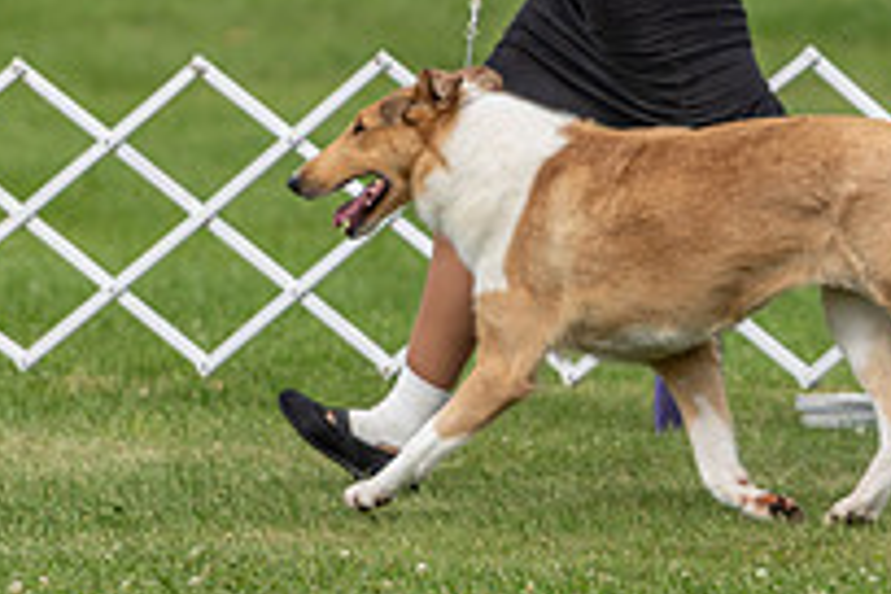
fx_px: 11879
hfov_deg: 4.3
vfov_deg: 2.9
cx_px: 686
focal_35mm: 480
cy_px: -2
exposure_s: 1/800
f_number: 4
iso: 320
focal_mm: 169
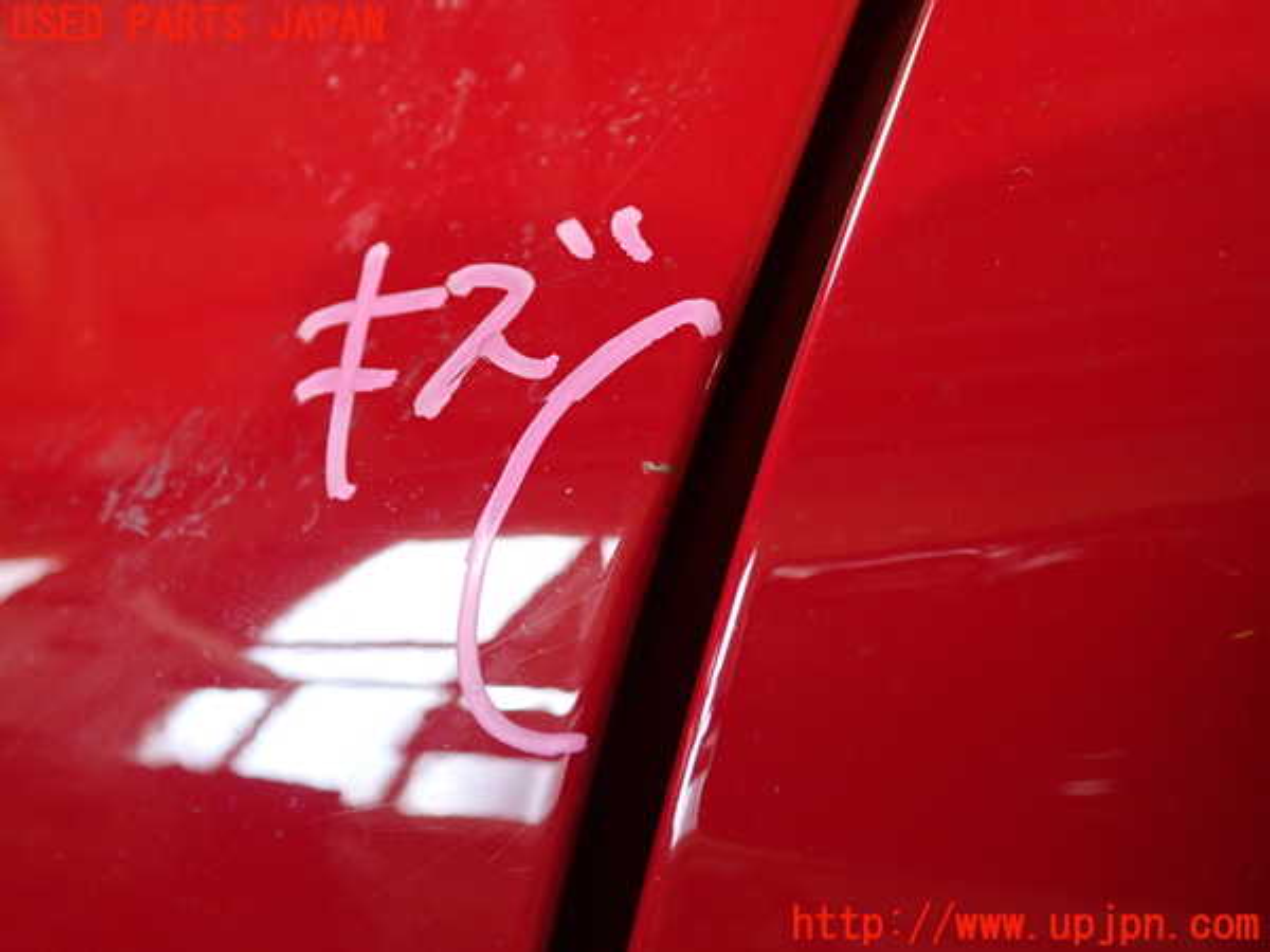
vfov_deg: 46.8
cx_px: 635
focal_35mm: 30
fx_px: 1101
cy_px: 476
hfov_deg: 60.0
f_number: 2.3
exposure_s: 1/30
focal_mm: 5.4
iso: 500
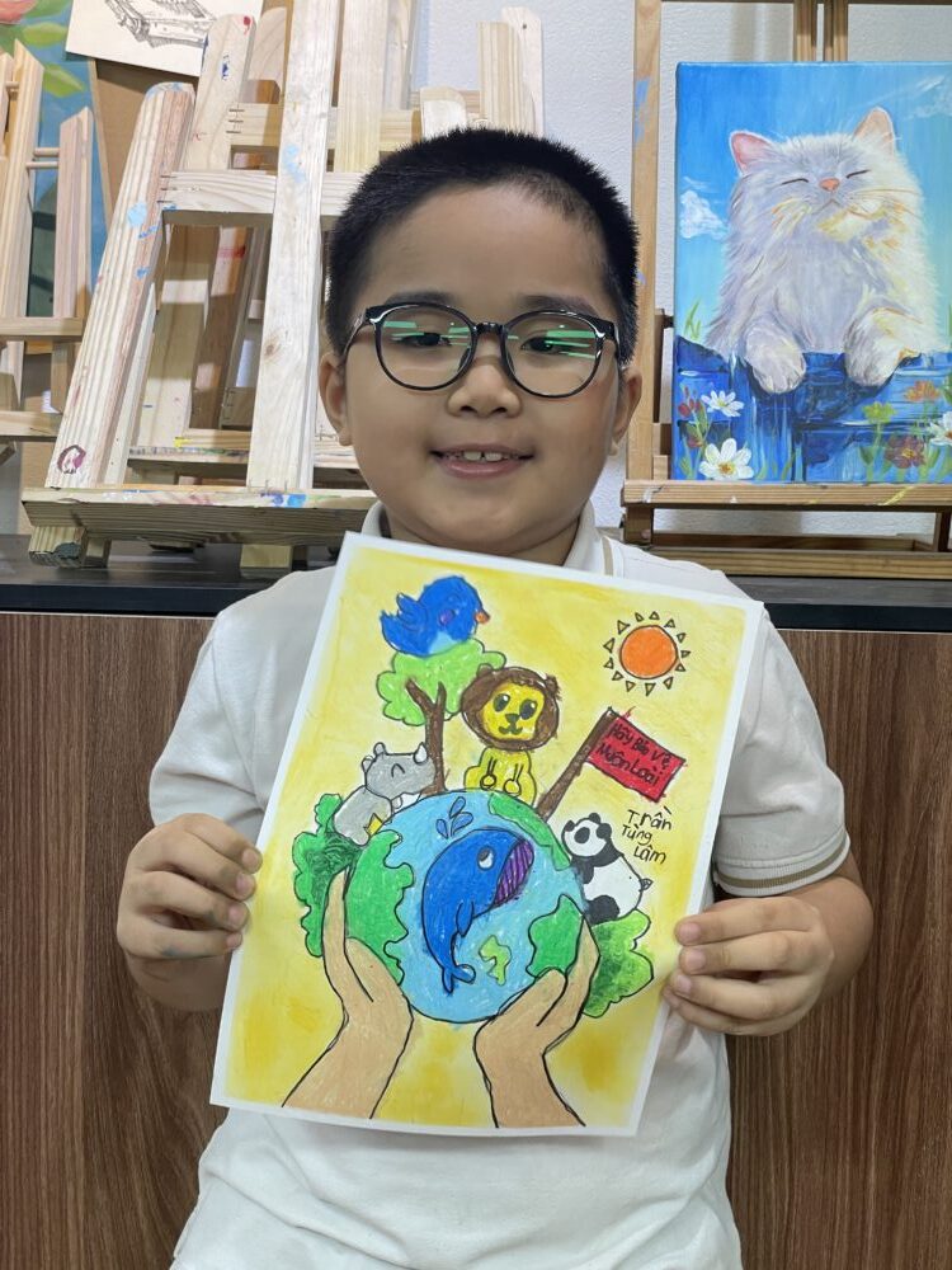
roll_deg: -1.9
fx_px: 1907
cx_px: 476
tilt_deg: -6.2
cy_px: 635
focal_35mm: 52
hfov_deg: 28.0
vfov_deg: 36.8
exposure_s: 1/100
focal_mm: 6
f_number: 2
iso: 100
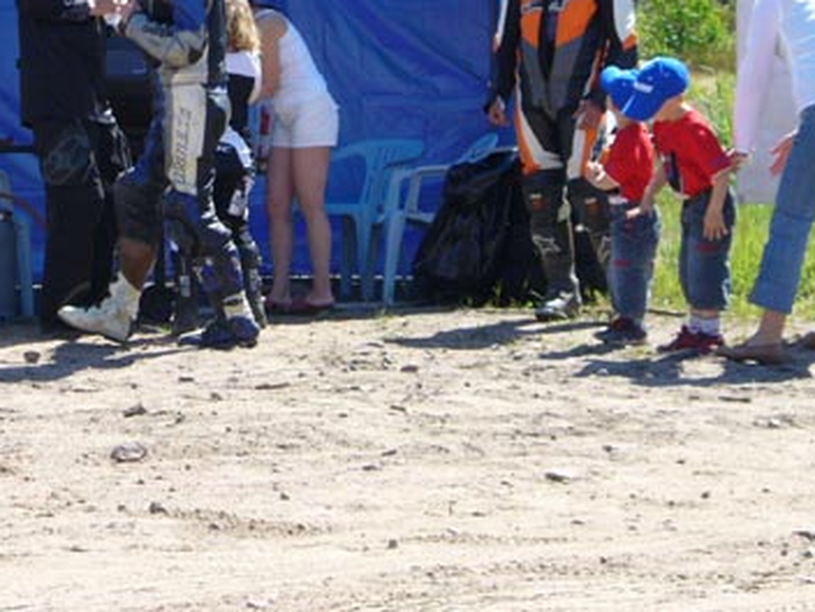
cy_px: 223
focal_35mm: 189
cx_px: 458
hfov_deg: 10.5
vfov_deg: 7.9
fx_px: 4450
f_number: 3.5
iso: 80
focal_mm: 17.2
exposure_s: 1/500
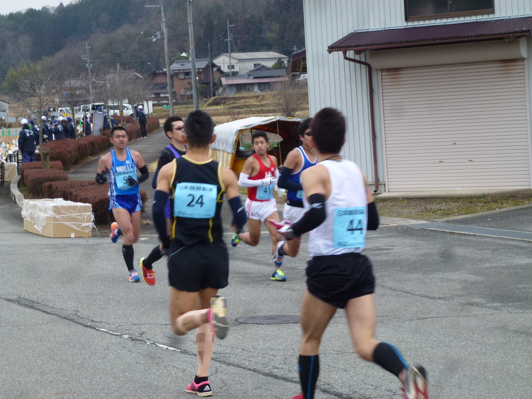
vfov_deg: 14.2
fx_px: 1598
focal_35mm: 104
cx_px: 266
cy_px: 200
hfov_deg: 18.9
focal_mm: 18.7
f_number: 5
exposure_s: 1/160
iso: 100
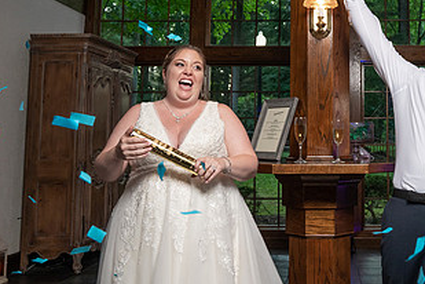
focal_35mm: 49
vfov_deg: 27.0
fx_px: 578
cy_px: 57
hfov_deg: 39.0
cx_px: 330
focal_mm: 26
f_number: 5.6
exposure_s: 1/200
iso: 2000
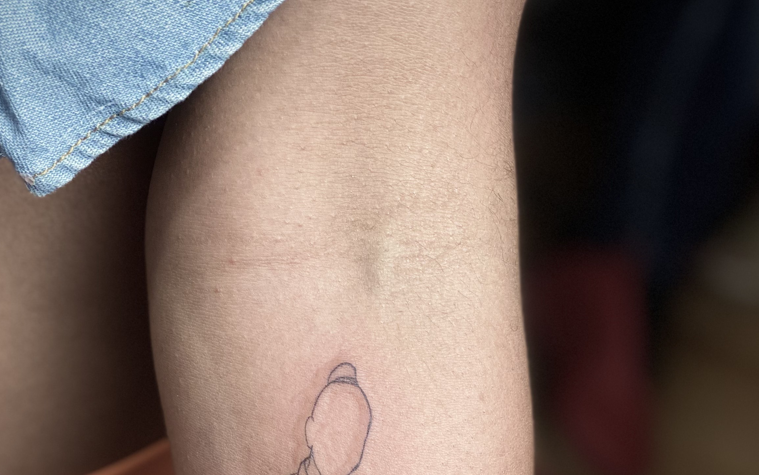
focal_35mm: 96
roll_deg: +0.0
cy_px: 525
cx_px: 360
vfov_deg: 13.4
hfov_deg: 21.6
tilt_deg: -44.8
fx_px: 1986
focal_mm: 6
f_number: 2
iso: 50
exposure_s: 1/120
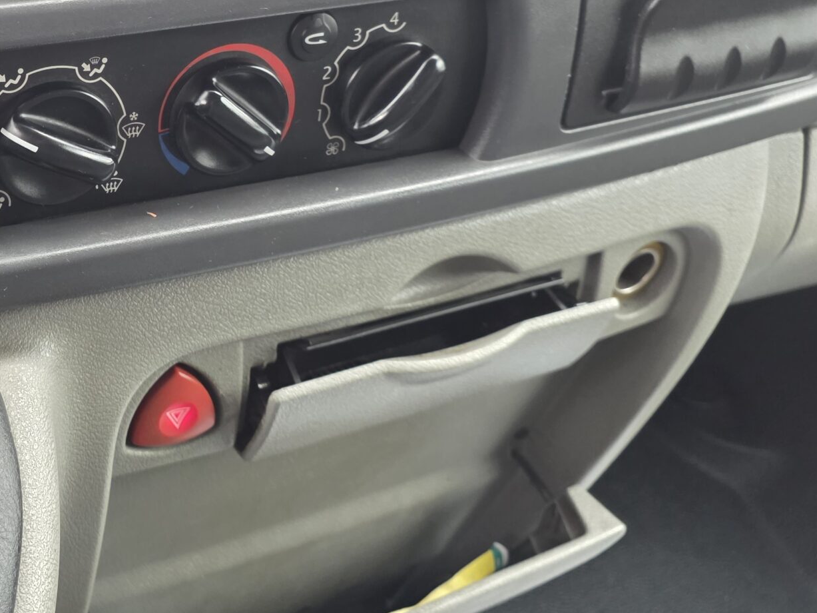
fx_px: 1133
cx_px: 73
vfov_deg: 29.4
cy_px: 95
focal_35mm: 48
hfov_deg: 37.0
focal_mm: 6.25
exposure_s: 1/100
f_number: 1.7
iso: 500
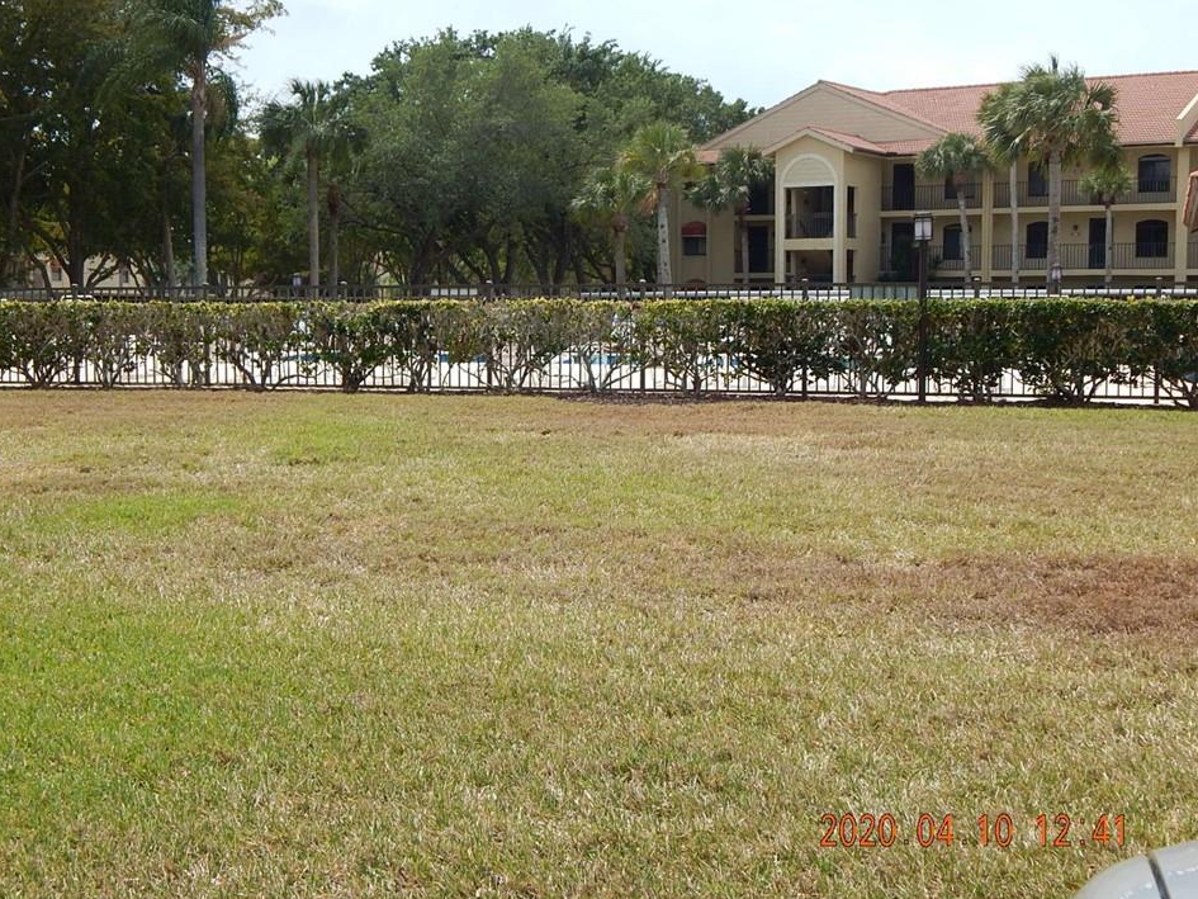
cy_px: 445
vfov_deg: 28.0
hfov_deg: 36.8
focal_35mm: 52
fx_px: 1800
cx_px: 570
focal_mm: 8.6
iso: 125
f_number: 3.7
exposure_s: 1/1250
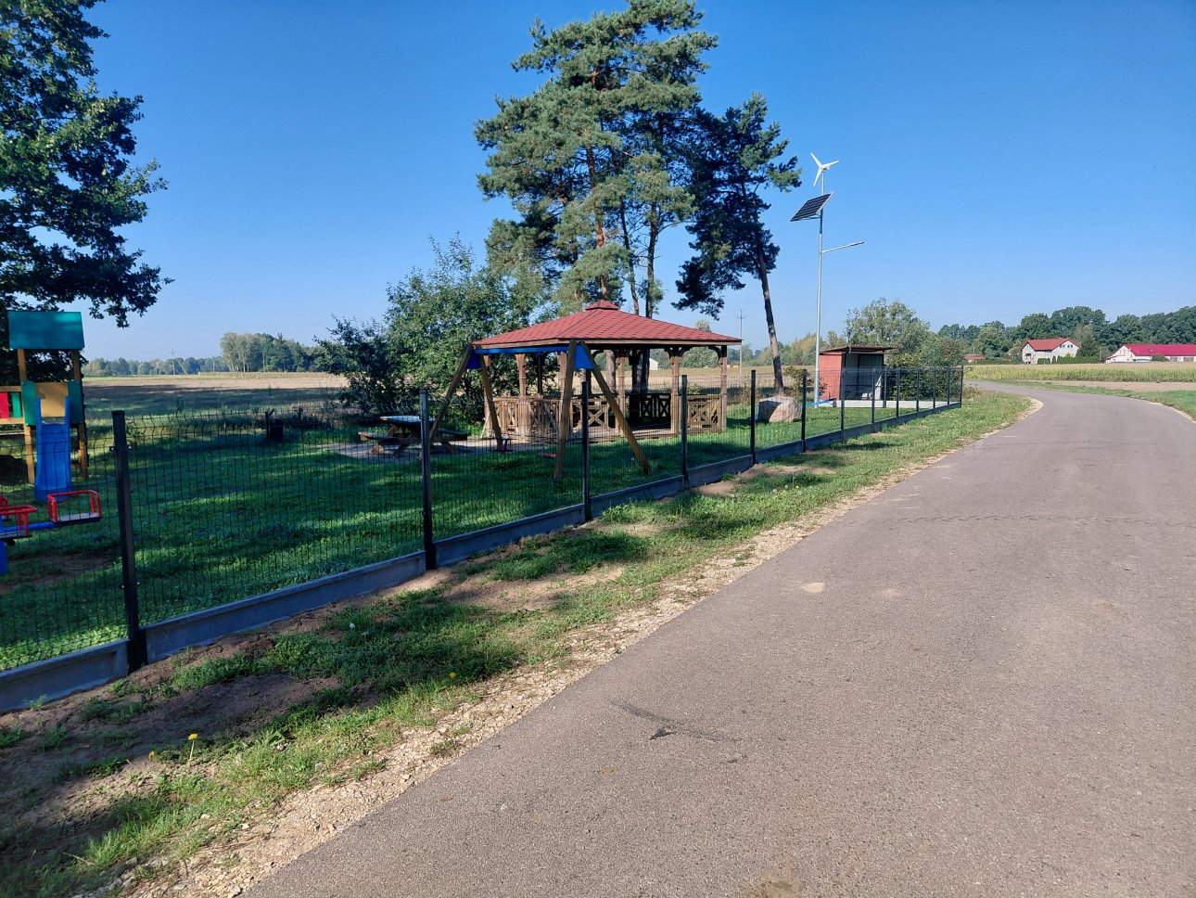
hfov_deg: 69.4
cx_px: 598
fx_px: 864
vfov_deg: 54.9
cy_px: 449
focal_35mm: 25
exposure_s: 1/1661
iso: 50
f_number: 1.8
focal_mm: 4.69
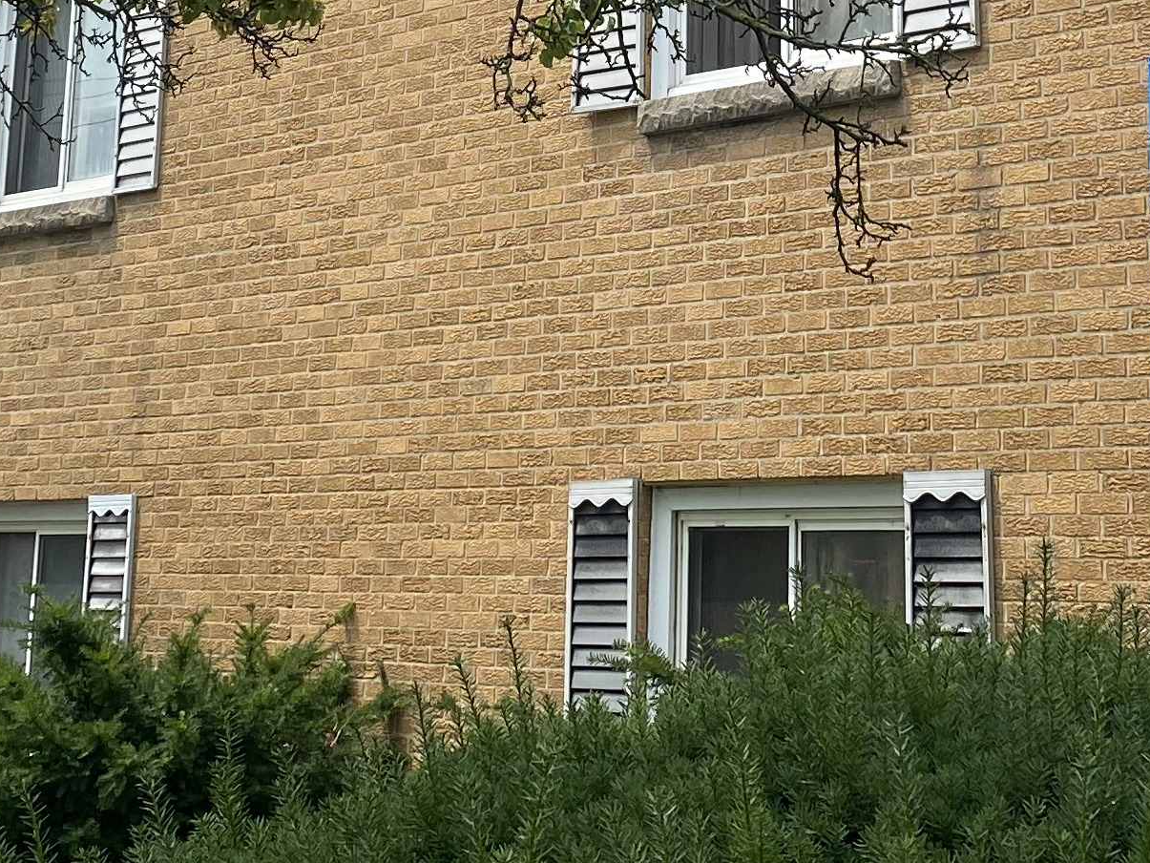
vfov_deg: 15.8
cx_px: 765
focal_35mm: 87
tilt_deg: +17.0
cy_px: -359
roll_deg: -0.5
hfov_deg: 22.4
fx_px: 2891
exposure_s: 1/1565
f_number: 1.8
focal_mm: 4.25
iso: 32
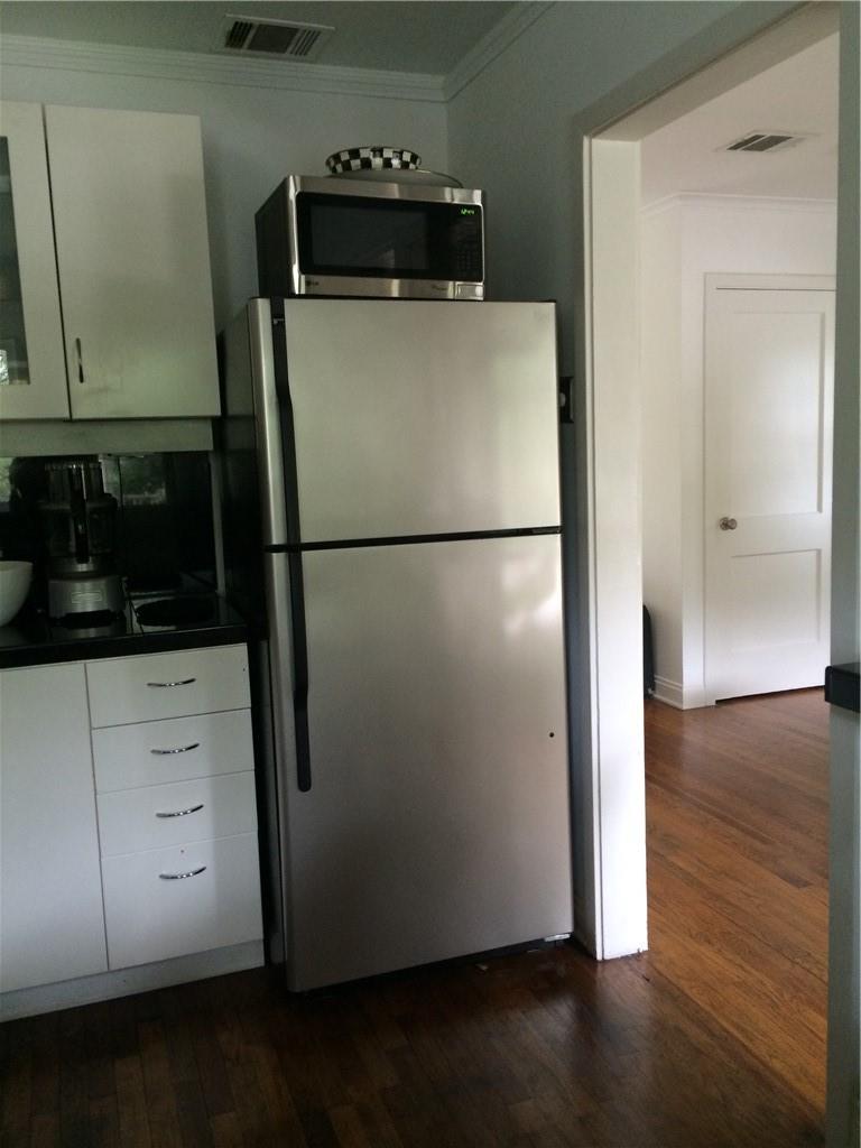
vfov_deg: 60.0
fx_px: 995
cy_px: 574
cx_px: 430
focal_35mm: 30
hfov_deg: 46.8
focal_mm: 4.12
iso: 200
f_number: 2.2
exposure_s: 1/30
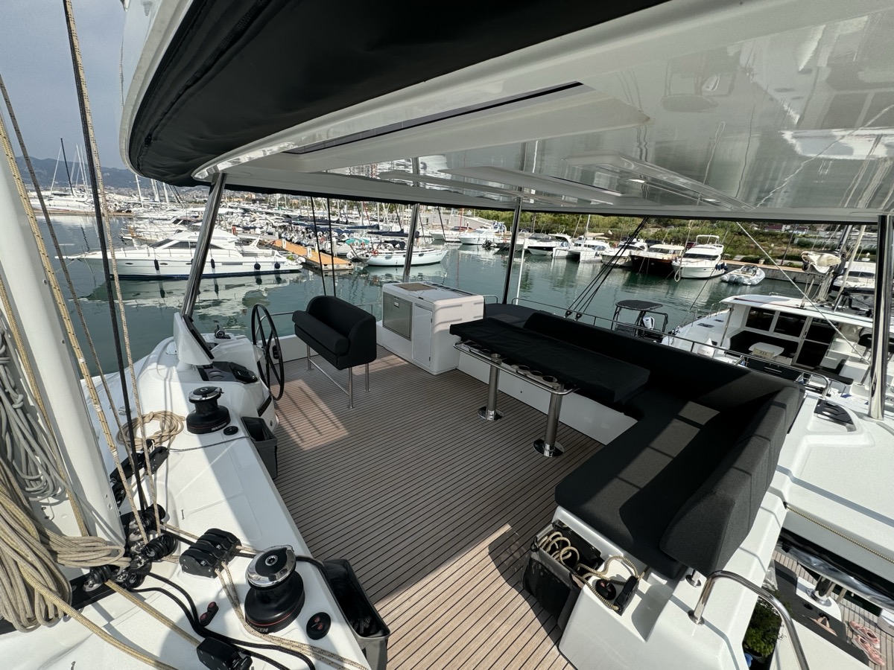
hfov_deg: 102.1
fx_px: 362
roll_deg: -2.9
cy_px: 335
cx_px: 447
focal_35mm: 14
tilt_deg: -18.2
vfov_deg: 85.7
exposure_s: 1/1748
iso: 50
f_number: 2.2
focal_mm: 2.22
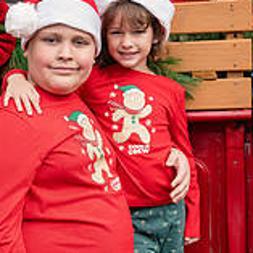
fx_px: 744
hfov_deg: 19.3
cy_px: 134
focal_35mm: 90
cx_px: 102
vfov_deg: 19.3
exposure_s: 1/250
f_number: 4
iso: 200
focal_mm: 37
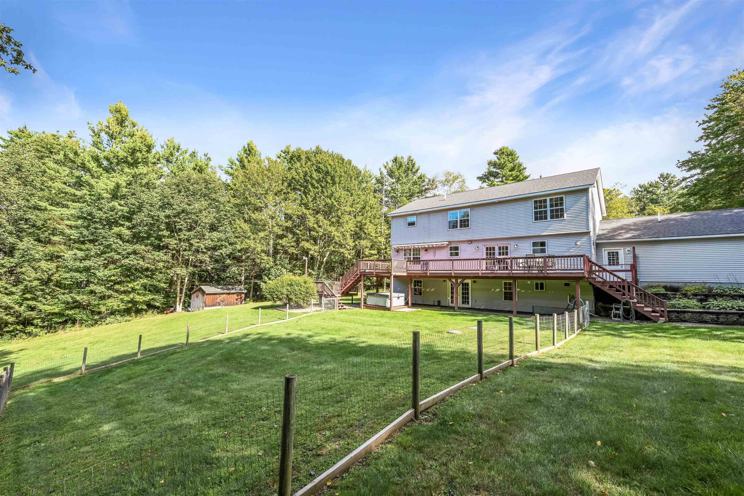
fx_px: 289
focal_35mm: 14
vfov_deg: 81.2
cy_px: 248
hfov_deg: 104.3
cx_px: 372
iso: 125
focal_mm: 14
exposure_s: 1/15
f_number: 14
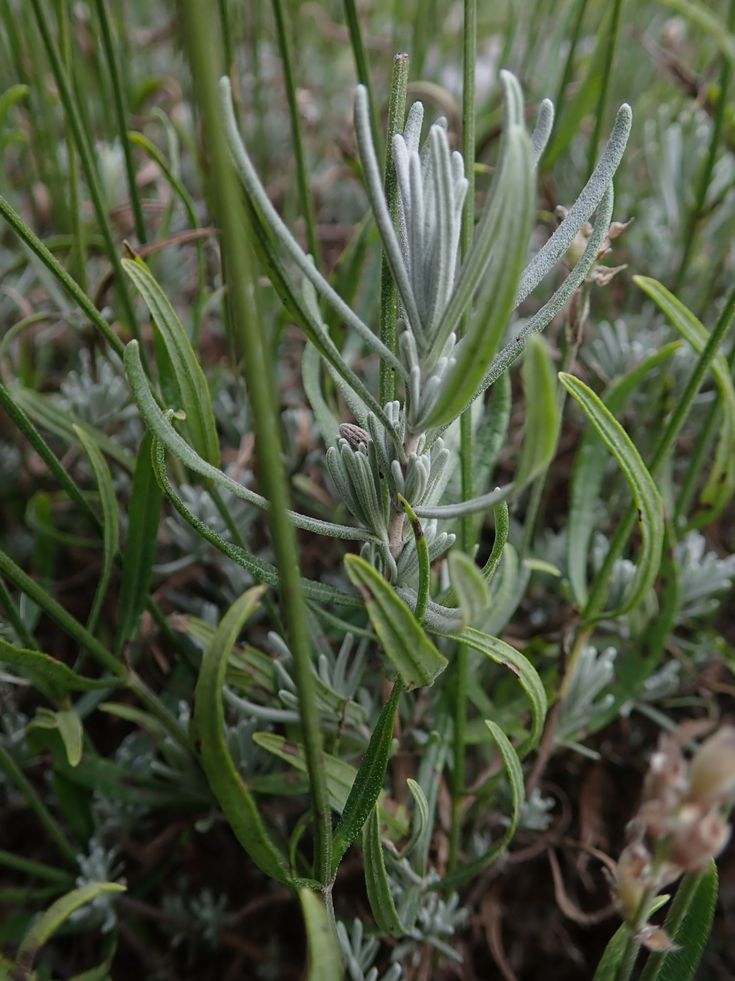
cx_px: 368
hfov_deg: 46.8
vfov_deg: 60.0
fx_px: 849
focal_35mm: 30
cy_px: 490
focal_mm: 5.5
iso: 100
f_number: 2.3
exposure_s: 1/200
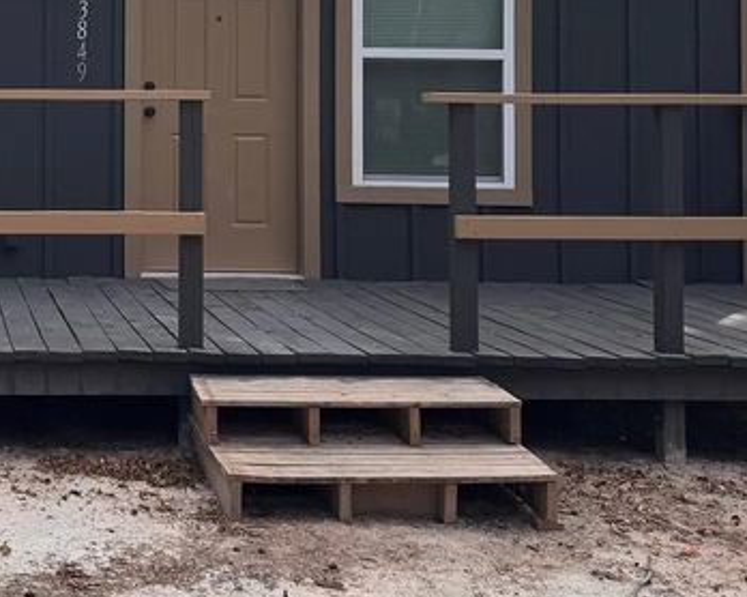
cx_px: -36
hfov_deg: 25.8
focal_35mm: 69
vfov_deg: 21.6
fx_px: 1525
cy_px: 47
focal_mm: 6.76
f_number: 1.78
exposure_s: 1/1339
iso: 80
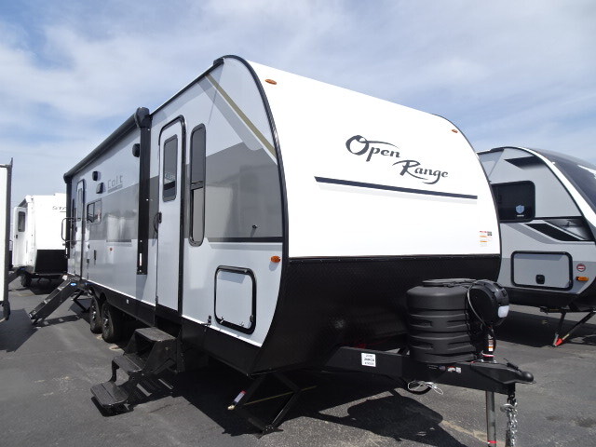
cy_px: 224
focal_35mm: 24
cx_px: 298
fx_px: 413
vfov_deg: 56.8
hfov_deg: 71.6
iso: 80
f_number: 3.5
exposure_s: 1/1250
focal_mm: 4.1
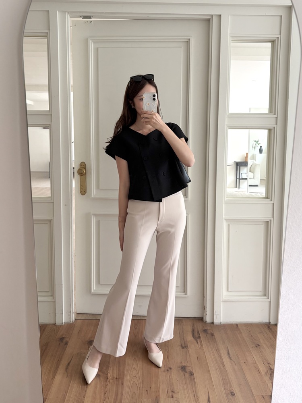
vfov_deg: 67.3
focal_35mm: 26
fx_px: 302
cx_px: 151
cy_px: 202
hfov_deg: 53.1
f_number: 1.6
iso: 125
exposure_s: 1/64
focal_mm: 5.96
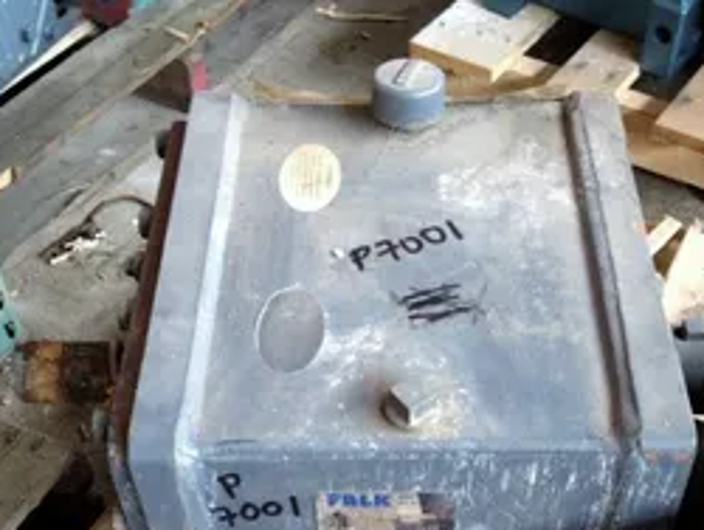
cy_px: 420
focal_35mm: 56
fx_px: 1140
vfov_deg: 25.7
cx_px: 408
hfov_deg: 34.2
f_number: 2.4
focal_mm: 4.28
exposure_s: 1/20
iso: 160
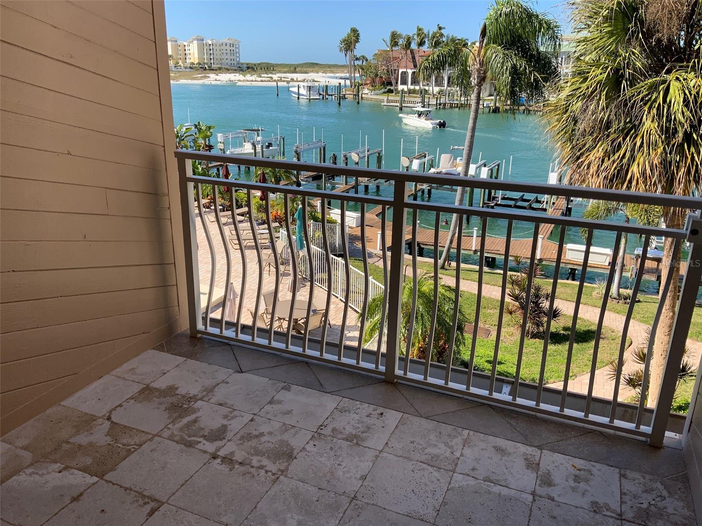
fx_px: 588
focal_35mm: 29
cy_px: 263
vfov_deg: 48.2
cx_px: 351
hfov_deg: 61.7
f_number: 1.8
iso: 16
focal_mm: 3
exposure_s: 1/1144
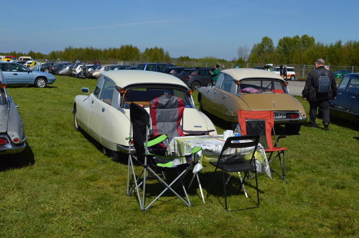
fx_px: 418
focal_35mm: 42
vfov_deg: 31.8
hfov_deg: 46.4
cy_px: 119
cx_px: 180
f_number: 9
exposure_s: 1/320
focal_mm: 28
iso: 100
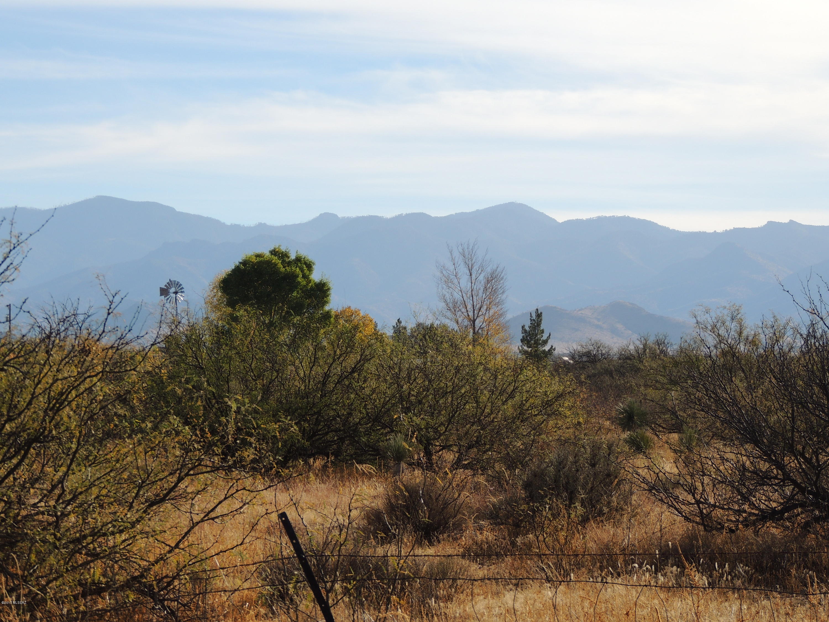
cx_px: 414
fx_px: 3233
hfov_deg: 14.6
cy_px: 311
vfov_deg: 11.0
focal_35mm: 135
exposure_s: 1/800
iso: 100
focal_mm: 24
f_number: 4.3
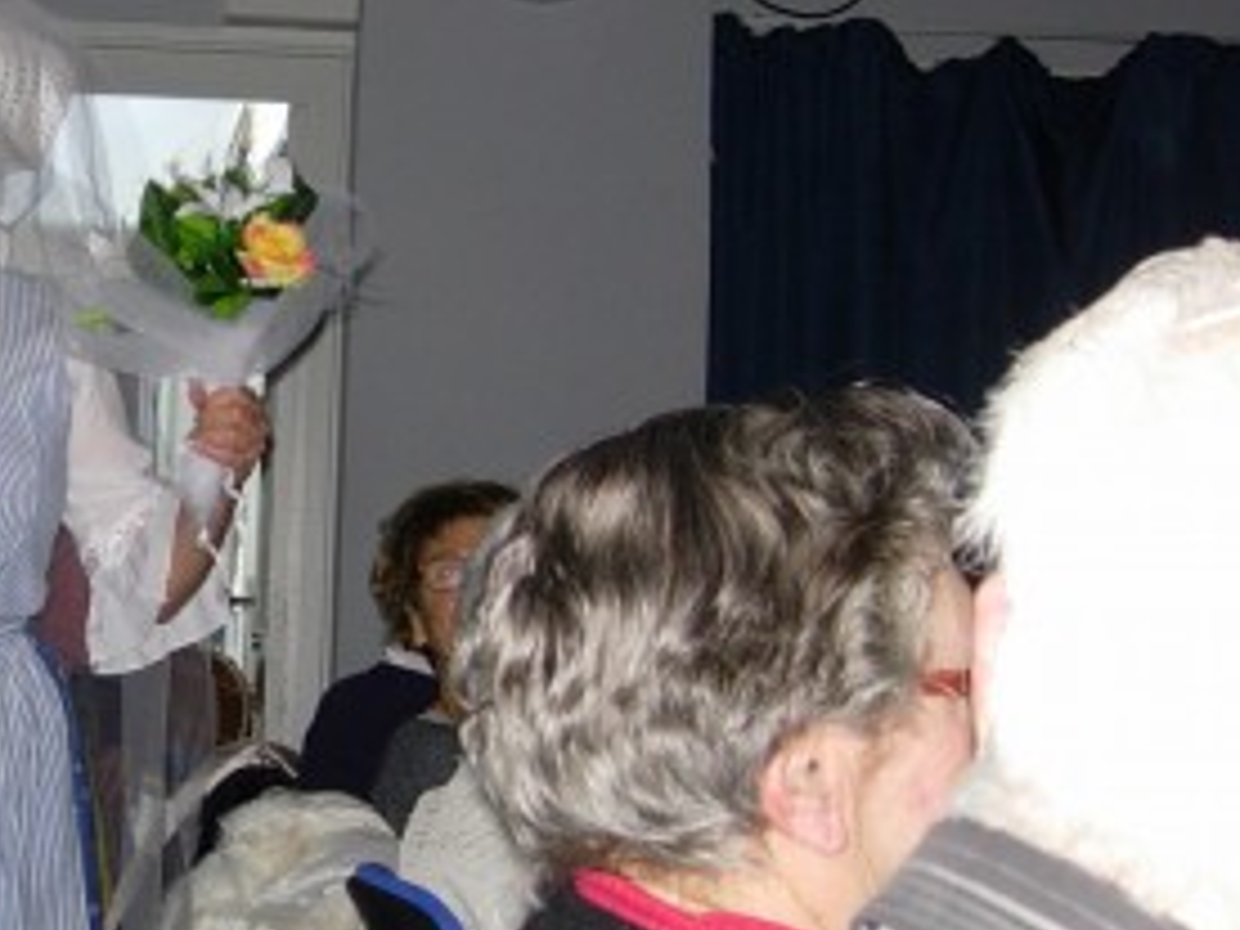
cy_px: 427
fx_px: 3152
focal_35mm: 88
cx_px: 144
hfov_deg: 21.8
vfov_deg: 16.8
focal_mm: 7.8
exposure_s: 1/64
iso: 79
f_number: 2.8
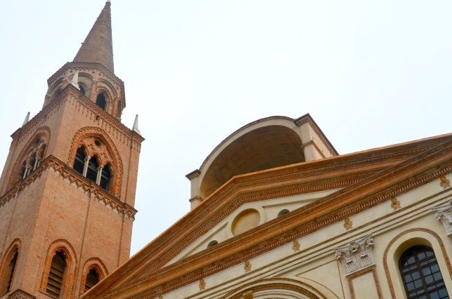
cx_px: 224
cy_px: 187
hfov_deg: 45.5
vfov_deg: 30.9
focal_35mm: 43
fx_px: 539
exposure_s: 1/400
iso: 200
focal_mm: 18
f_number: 11
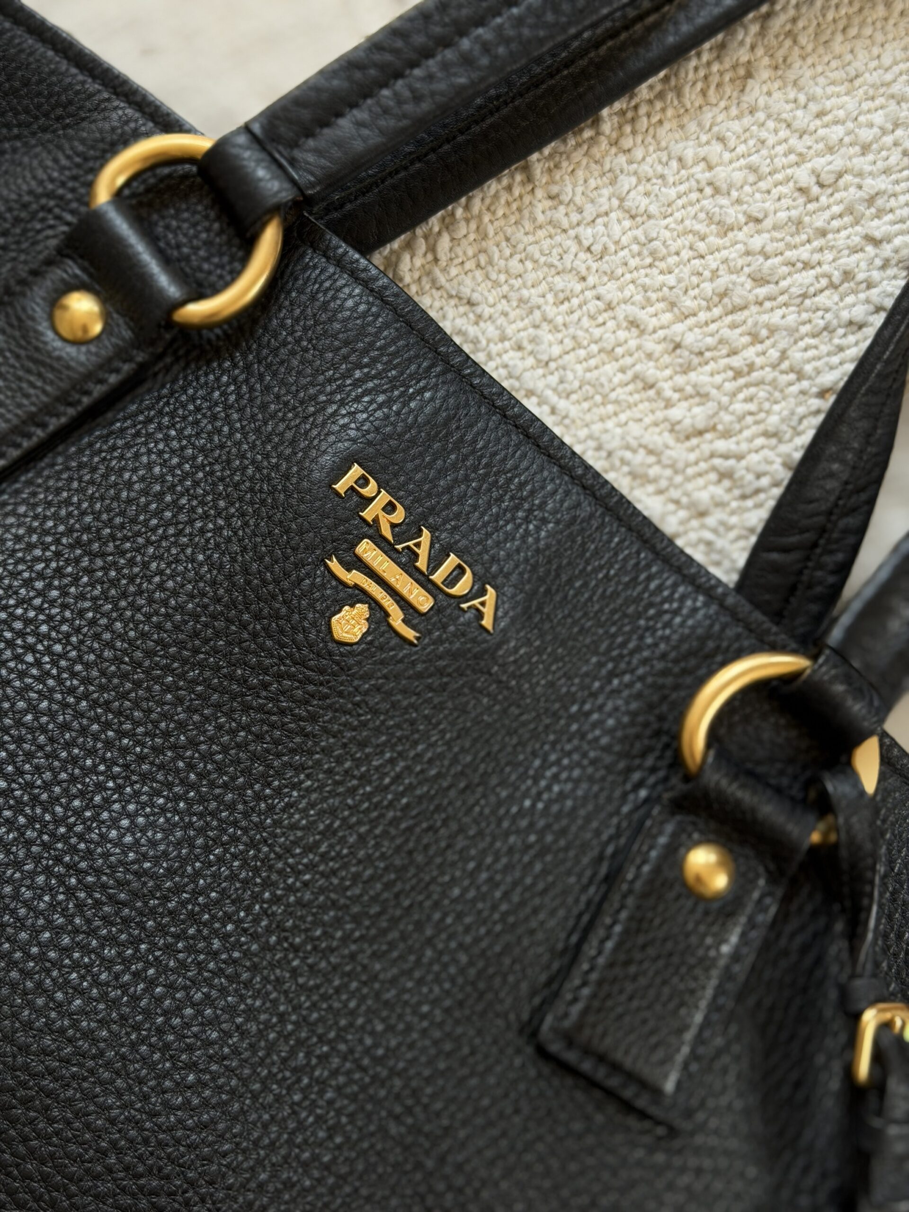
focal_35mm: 48
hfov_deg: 30.3
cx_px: 454
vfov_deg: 39.7
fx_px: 1681
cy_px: 606
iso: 64
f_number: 1.78
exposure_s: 1/167
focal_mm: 6.76
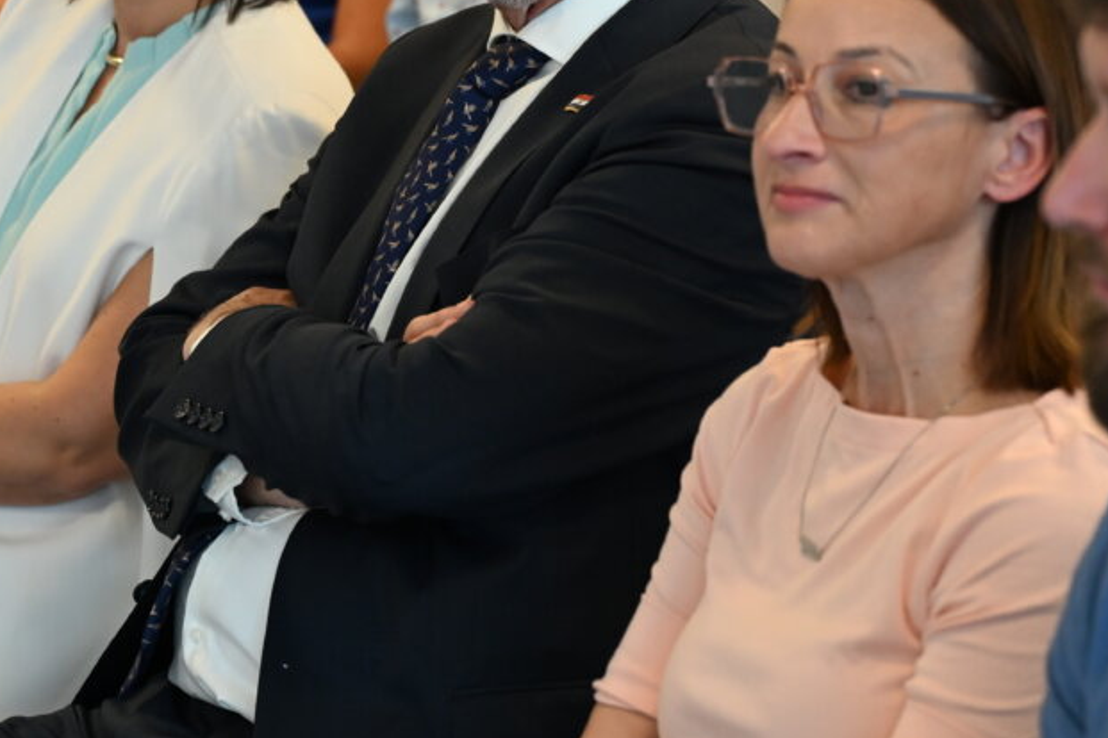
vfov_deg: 9.2
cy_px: 96
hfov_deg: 13.8
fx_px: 4555
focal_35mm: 148
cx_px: 296
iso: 2000
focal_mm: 73
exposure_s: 1/320
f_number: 4.5
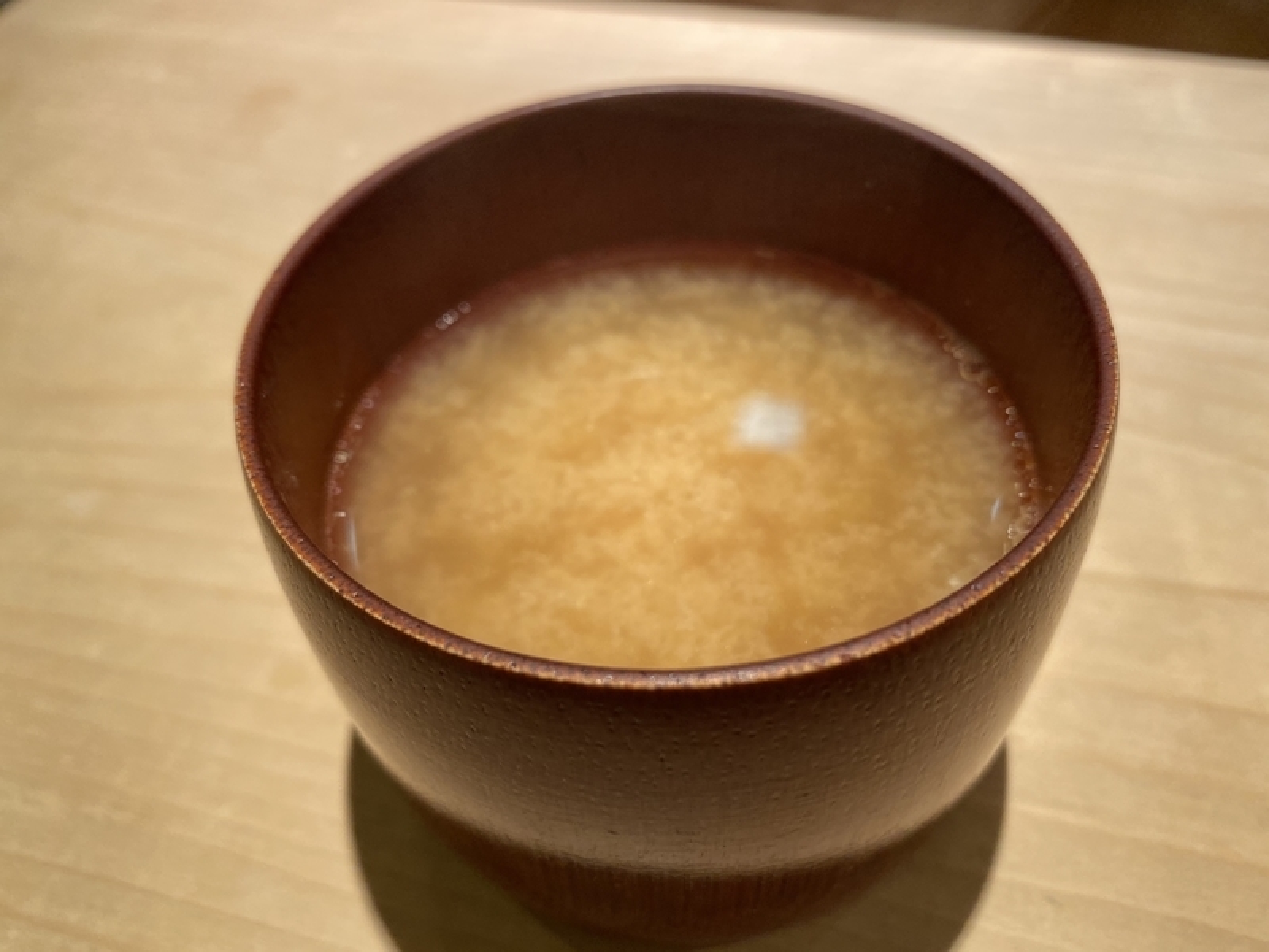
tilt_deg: -50.4
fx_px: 953
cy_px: 476
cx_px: 634
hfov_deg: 67.3
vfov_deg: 53.1
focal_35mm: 26
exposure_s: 1/100
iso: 125
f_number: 1.8
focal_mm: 4.25
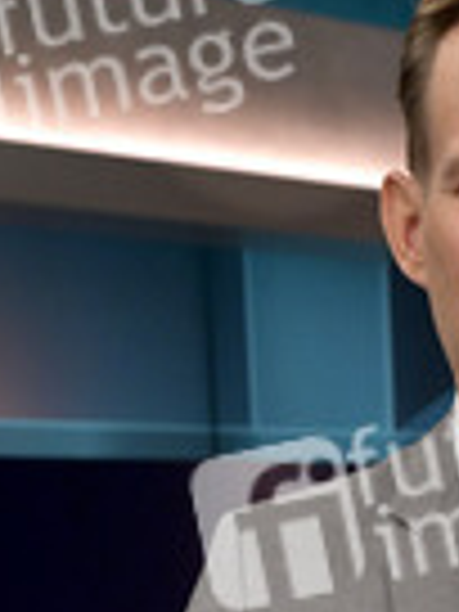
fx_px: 1697
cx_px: 554
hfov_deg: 14.9
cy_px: 729
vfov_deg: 19.3
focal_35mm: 96
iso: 2500
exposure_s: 1/200
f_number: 5.6
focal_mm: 34
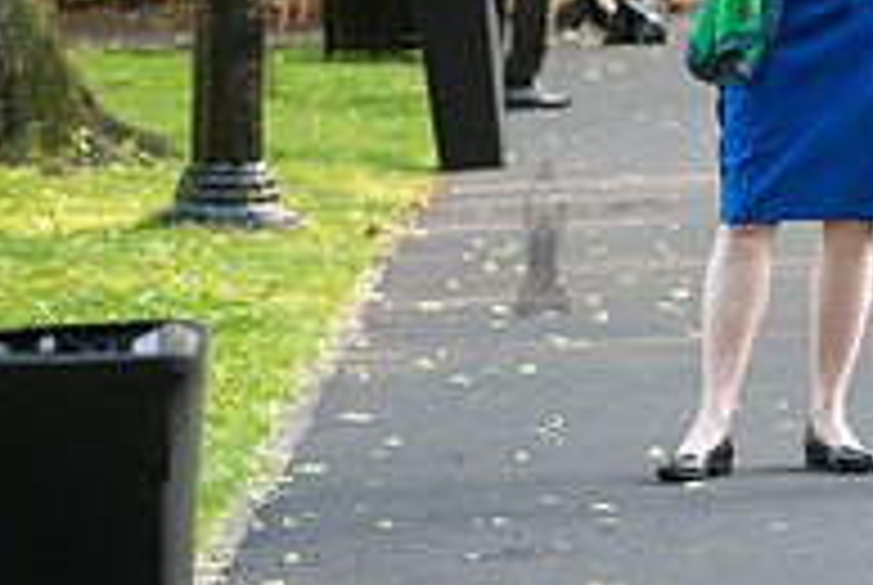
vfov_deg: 3.6
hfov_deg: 5.3
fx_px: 9399
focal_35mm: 387
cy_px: 37
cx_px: 1114
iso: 500
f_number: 4
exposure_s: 1/160
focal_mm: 105
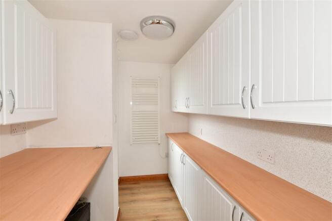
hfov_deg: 100.4
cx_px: 166
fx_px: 138
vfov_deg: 77.3
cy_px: 110
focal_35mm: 15
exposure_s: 1
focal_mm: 10
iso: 160
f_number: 8
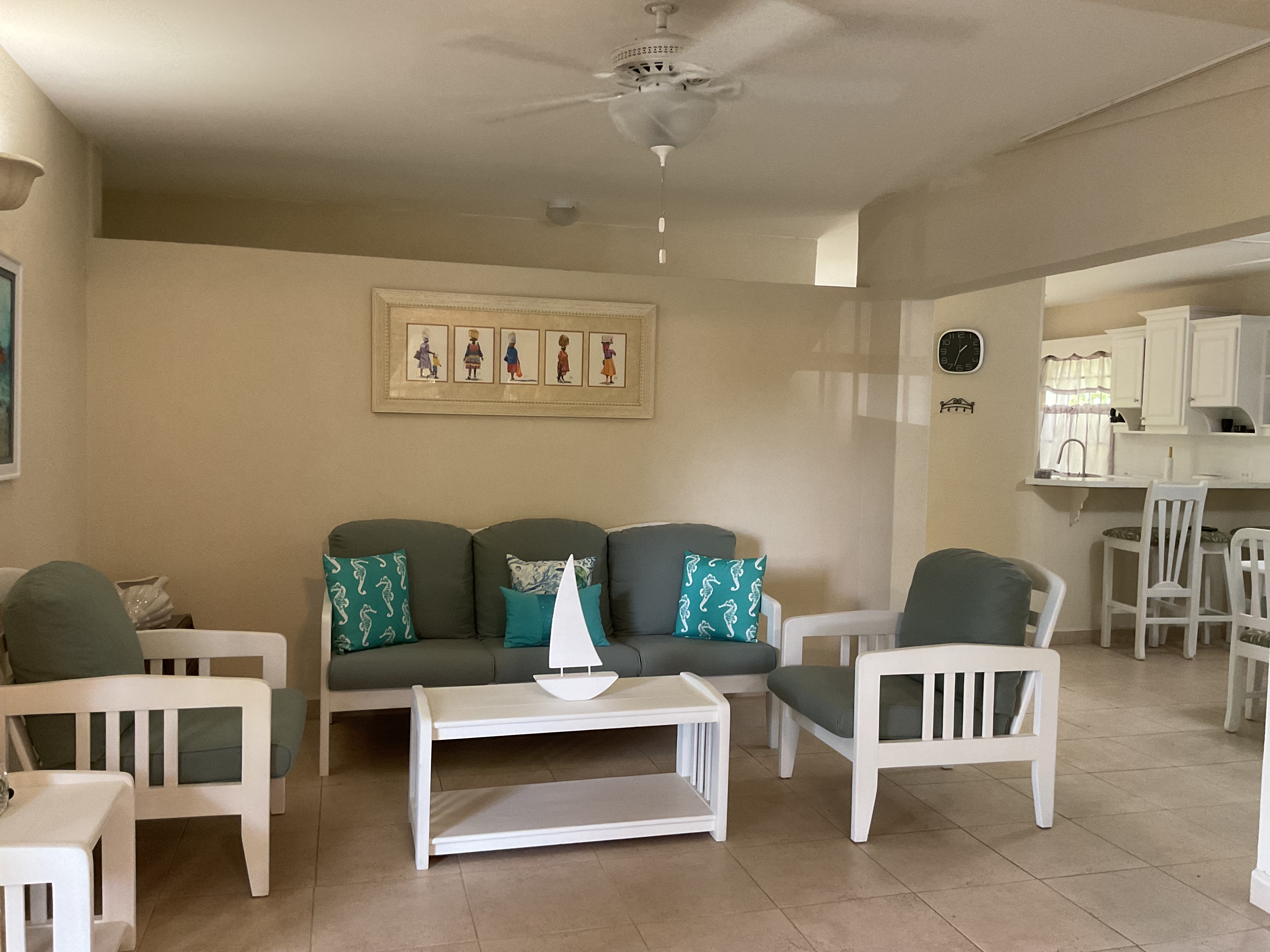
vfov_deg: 48.2
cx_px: 635
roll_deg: -0.3
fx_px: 1064
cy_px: 476
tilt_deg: -3.1
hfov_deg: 61.7
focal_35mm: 29
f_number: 1.8
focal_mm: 3
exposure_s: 1/50
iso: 160
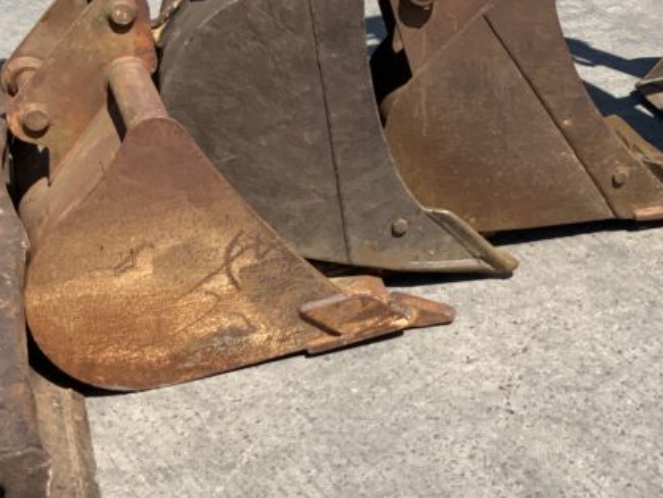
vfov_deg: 20.7
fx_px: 1361
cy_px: 213
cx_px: 588
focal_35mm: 71
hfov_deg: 26.5
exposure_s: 1/1912
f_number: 1.8
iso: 16
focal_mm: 3
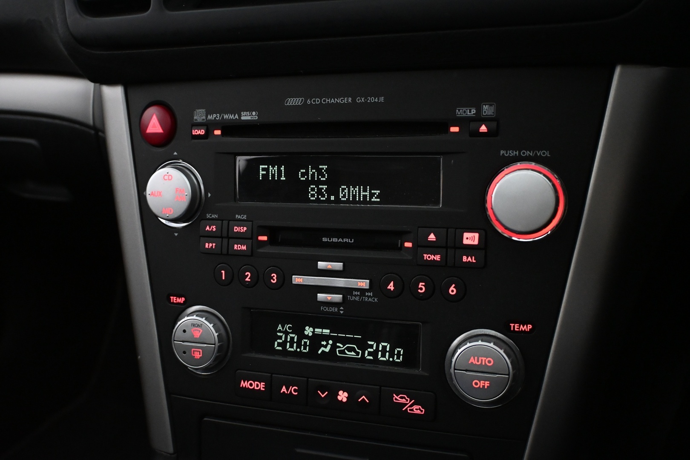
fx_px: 719
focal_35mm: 38
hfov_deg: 51.3
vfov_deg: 35.5
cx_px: 345
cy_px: 230
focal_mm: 25
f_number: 4.2
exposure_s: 1/60
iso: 4000
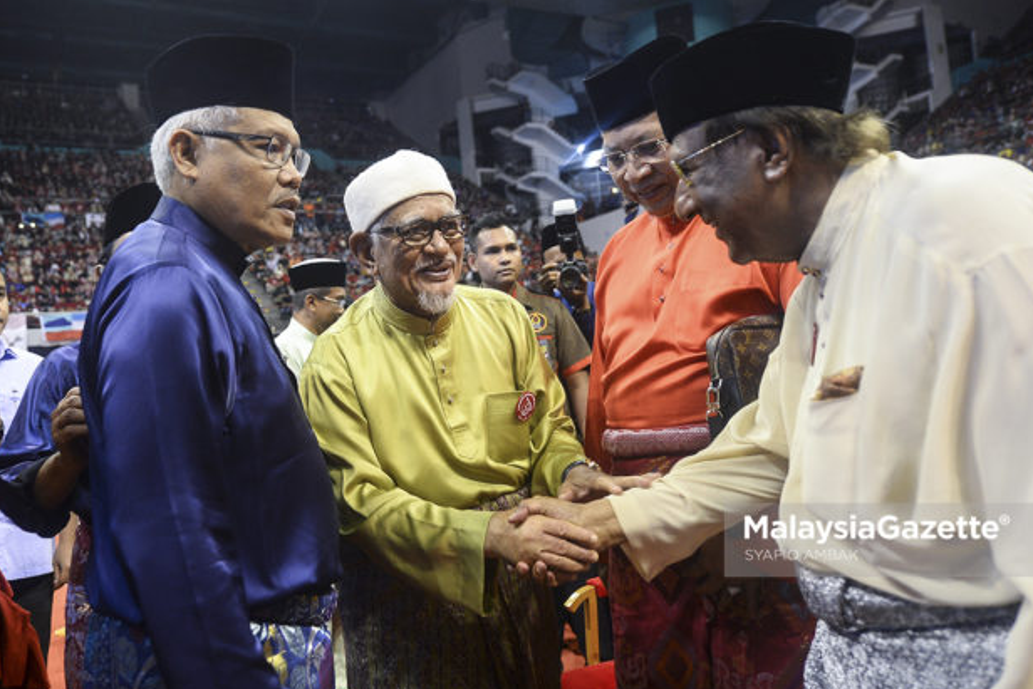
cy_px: 354
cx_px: 566
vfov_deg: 59.5
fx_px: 603
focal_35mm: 21
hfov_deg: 81.0
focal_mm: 19
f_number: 3.2
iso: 1600
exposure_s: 1/100
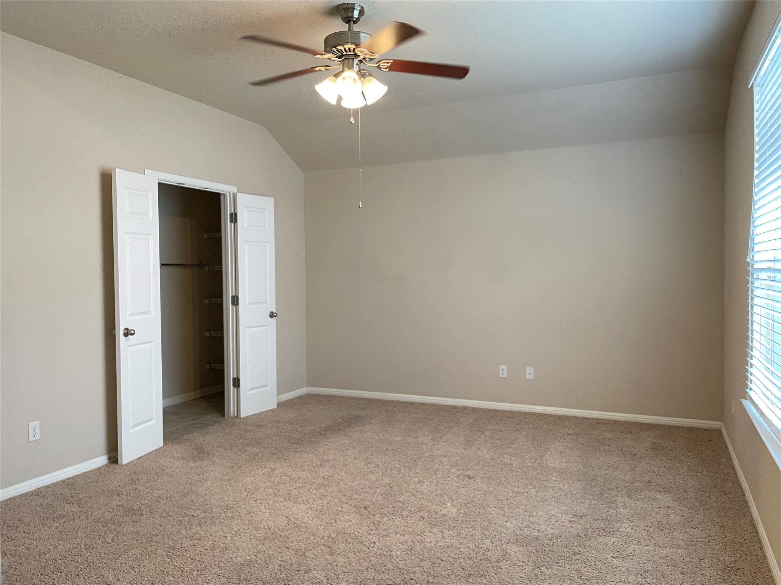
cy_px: 292
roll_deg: +0.7
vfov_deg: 53.1
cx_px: 390
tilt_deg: -2.4
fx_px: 587
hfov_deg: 67.3
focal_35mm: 26
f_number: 1.6
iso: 250
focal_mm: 4.2
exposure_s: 1/60
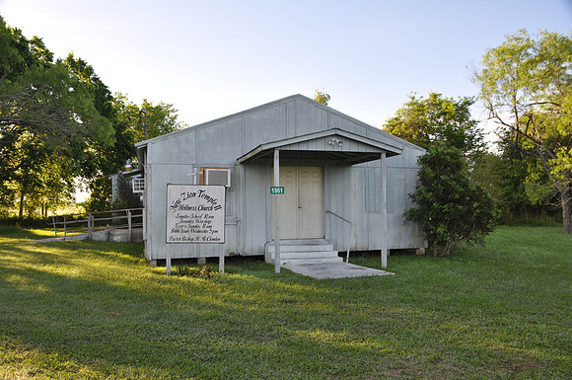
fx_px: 476
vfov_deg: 43.5
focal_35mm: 30
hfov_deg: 62.0
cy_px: 190
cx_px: 286
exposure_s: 1/80
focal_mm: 20
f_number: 9
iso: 200
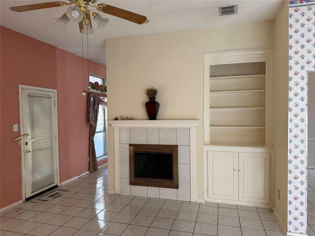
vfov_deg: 56.8
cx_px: 158
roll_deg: +0.8
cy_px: 118
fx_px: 218
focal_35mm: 24
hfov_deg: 71.6
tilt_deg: -1.9
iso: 200
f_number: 1.78
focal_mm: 6.76
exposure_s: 1/61
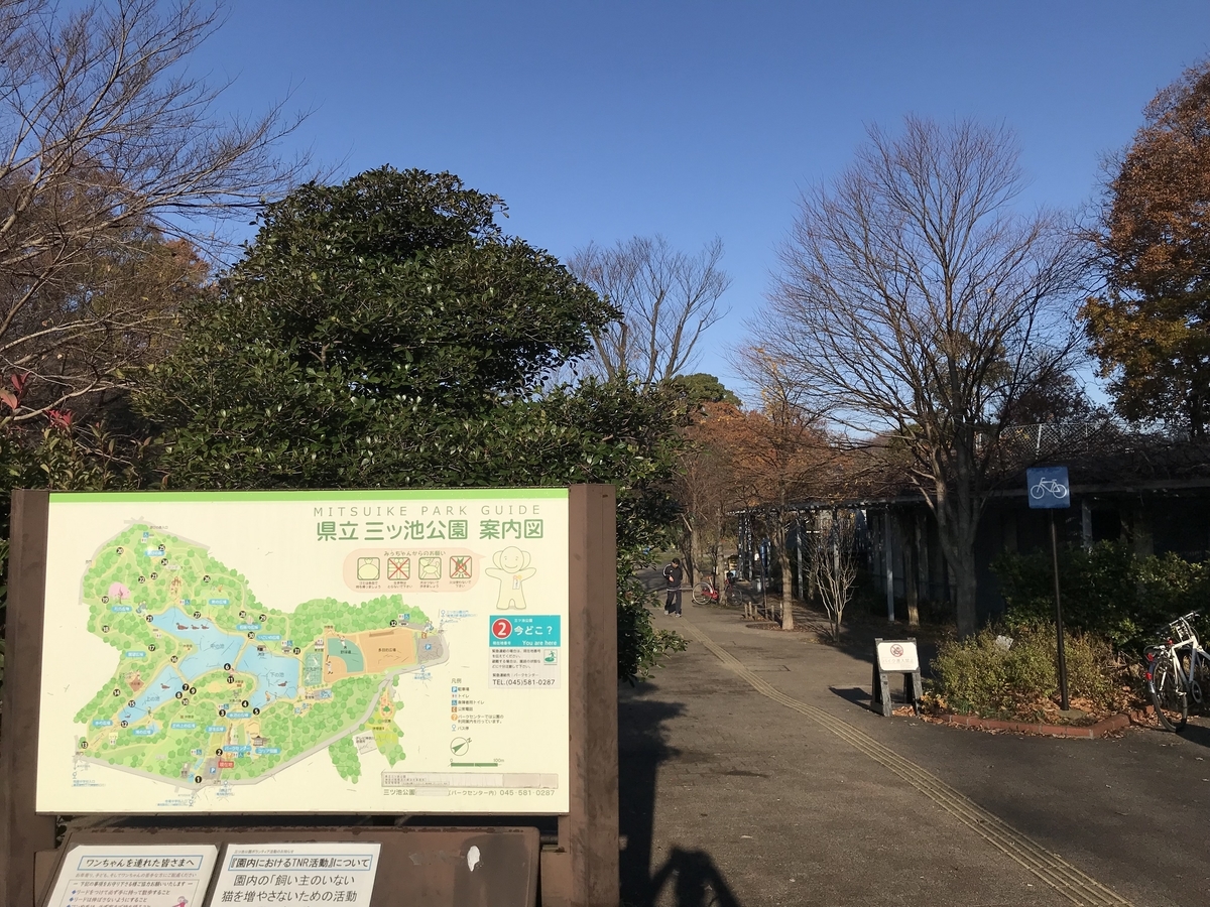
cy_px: 454
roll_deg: +0.1
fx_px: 979
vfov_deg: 49.7
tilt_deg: +4.8
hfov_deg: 63.4
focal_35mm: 28
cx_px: 605
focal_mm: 3.99
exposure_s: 1/4000
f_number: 1.8
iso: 20
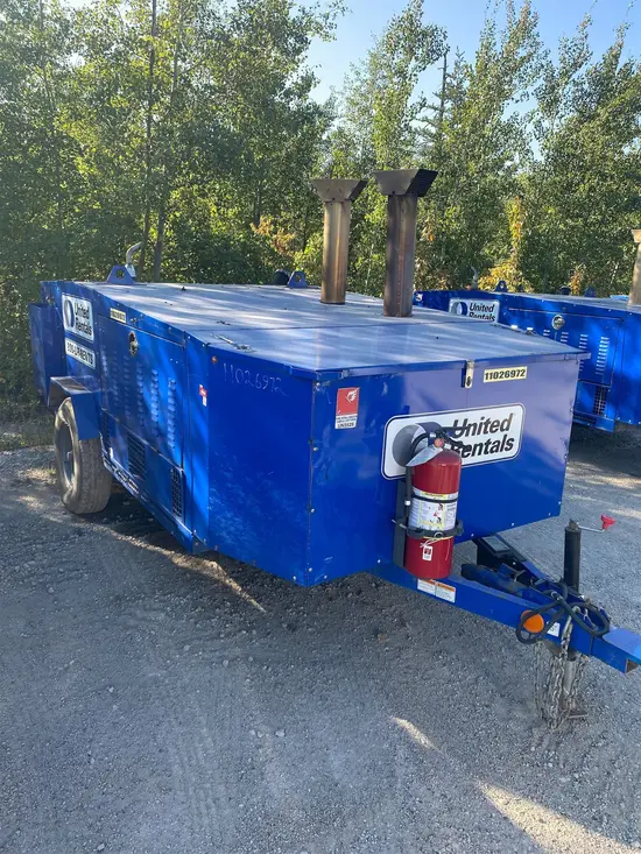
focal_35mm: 26
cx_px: 320
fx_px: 642
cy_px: 427
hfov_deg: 53.1
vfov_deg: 67.3
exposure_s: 1/510
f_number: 1.8
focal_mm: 4.25
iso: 32
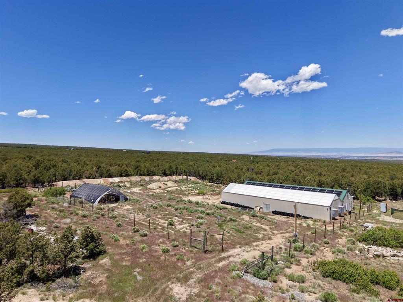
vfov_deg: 56.8
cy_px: 151
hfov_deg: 71.6
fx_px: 279
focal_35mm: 24
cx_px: 202
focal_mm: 8.67
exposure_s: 1/3200
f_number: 1.8
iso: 120
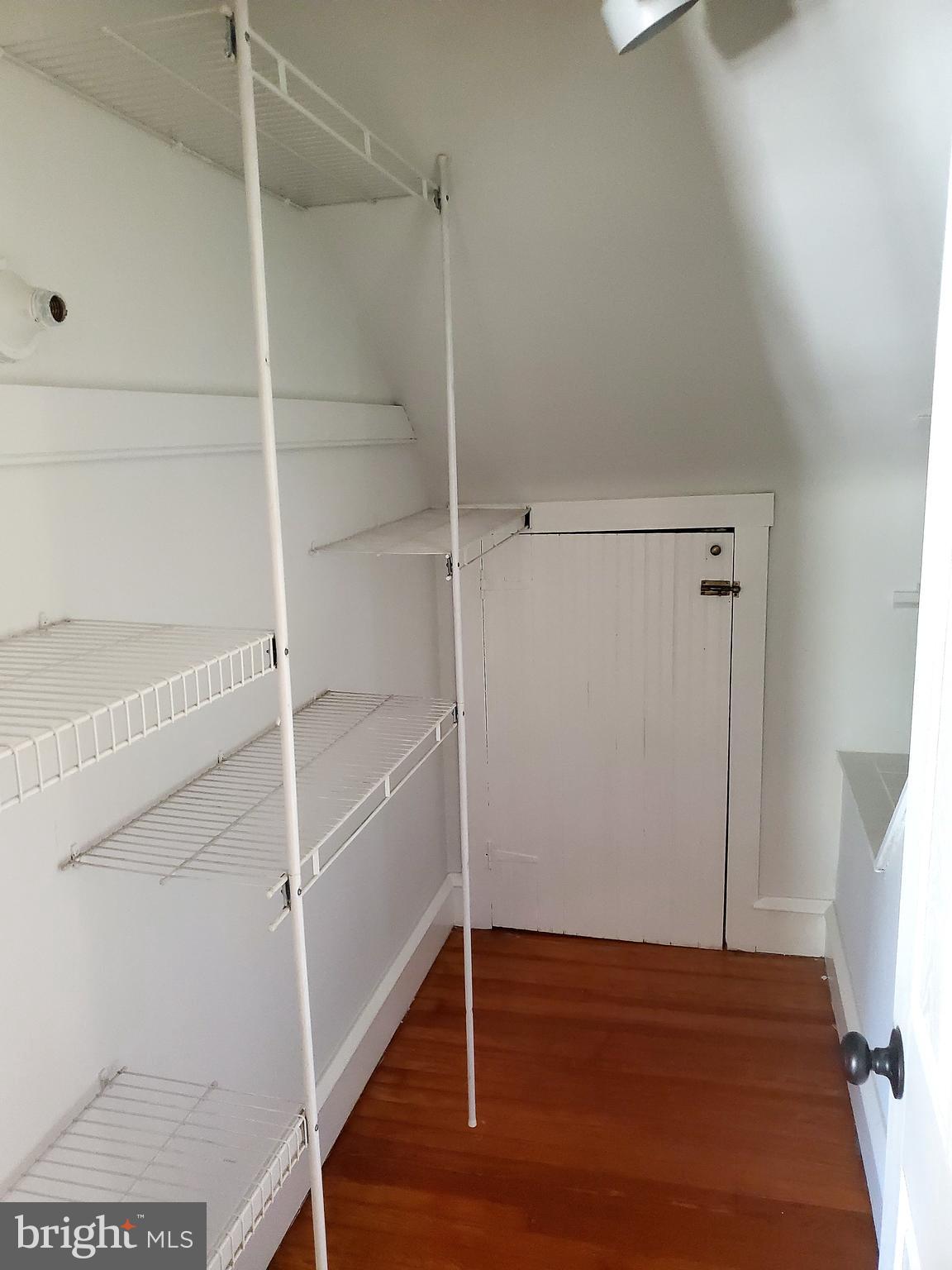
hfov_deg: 53.1
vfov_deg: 67.3
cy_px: 635
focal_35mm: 26
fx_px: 953
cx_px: 476
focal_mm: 4.3
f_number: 1.5
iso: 500
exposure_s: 1/40
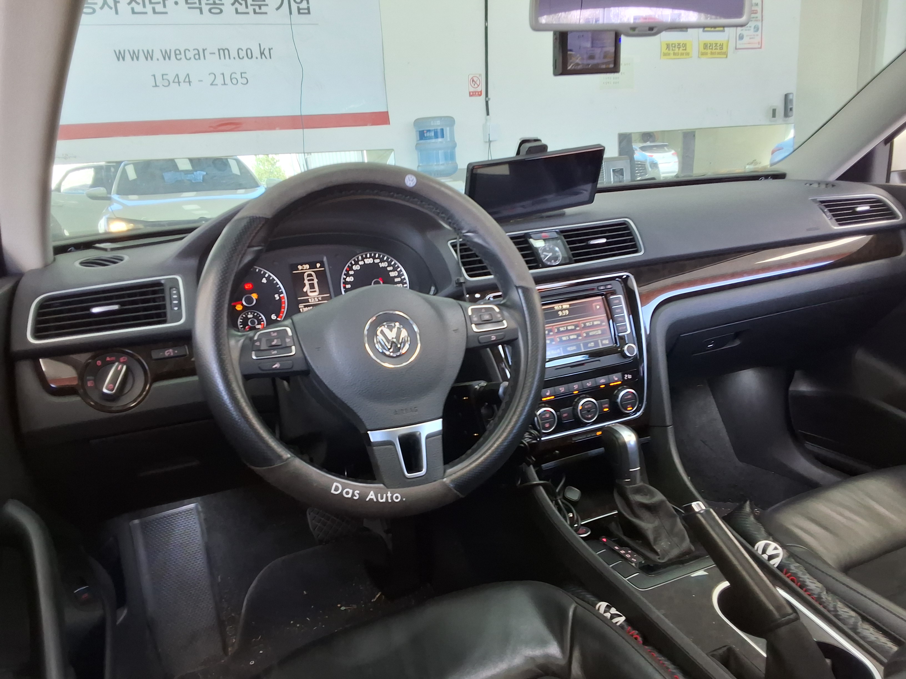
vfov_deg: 49.7
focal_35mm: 28
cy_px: 340
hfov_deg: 63.4
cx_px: 453
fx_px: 733
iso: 80
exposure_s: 1/40
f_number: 1.9
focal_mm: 2.91
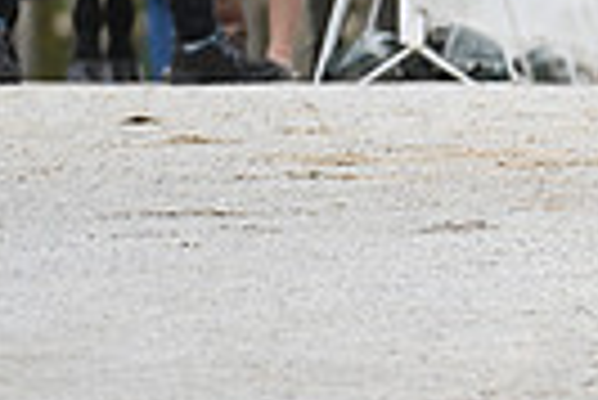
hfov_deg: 1.2
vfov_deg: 0.8
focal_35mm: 1746
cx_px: 1084
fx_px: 29034
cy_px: -317
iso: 500
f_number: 5.6
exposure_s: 1/1600
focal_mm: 400
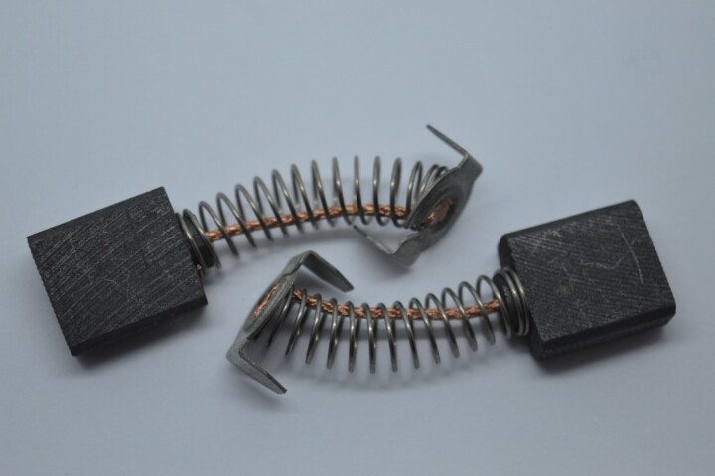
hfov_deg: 24.6
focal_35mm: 82
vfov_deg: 16.5
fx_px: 1637
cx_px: 358
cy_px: 238
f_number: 5.6
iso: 400
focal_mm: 55
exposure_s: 1/125
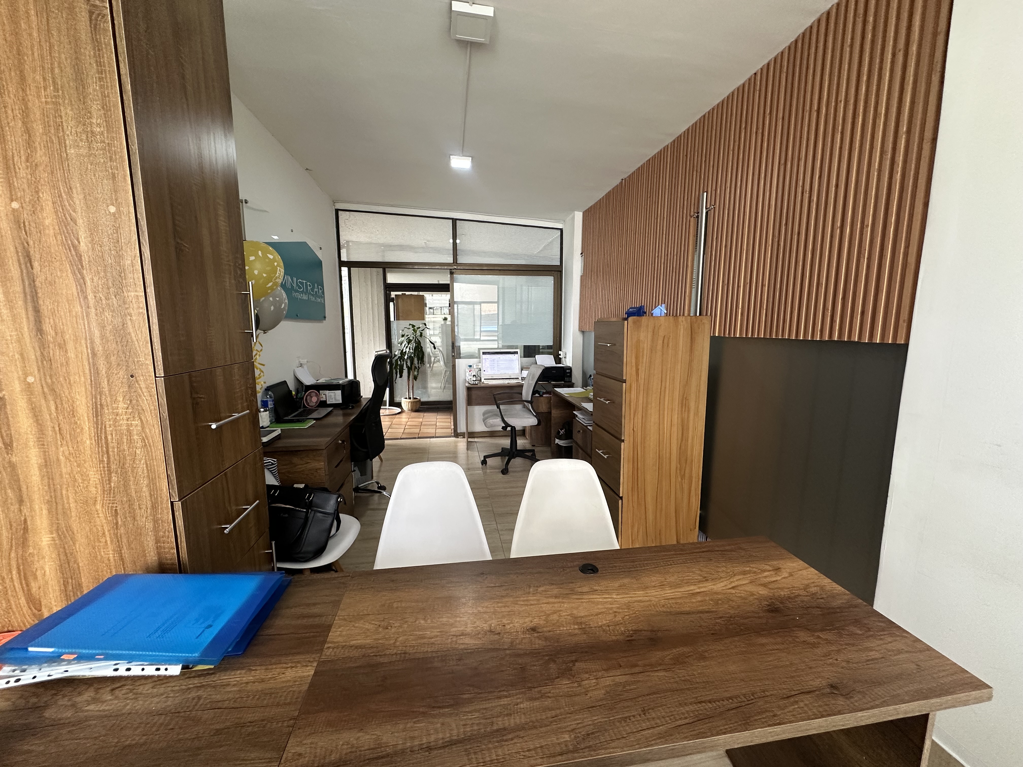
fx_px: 414
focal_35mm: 14
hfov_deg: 102.1
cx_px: 512
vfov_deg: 85.7
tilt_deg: -7.5
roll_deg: -0.3
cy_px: 384
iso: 200
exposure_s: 1/99
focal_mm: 2.22
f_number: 2.2
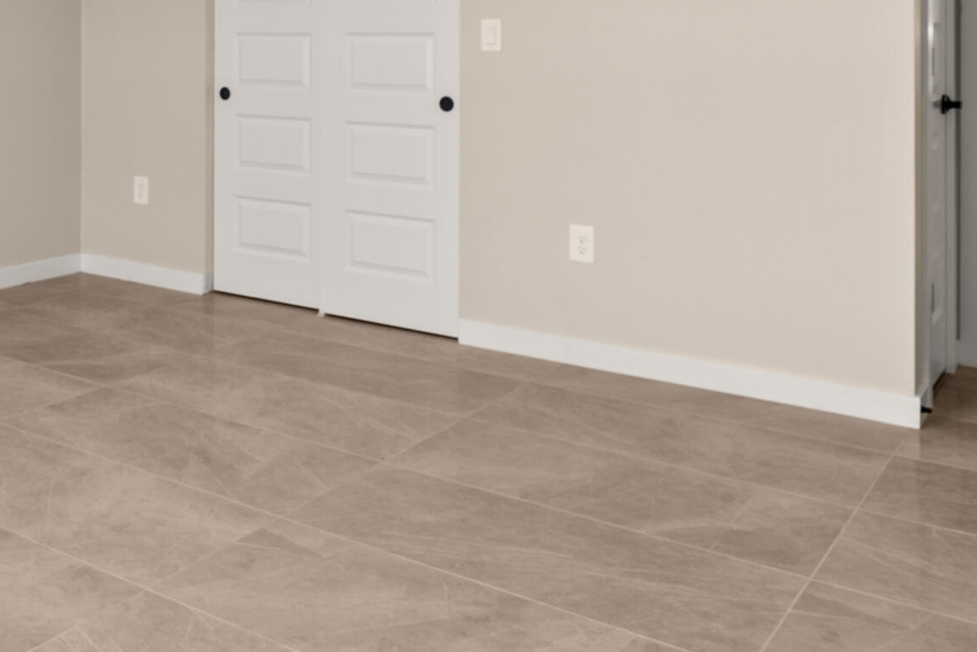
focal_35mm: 42
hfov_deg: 42.1
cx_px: 76
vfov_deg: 30.6
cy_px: 74
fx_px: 1140
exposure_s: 2
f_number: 8
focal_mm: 16
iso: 200
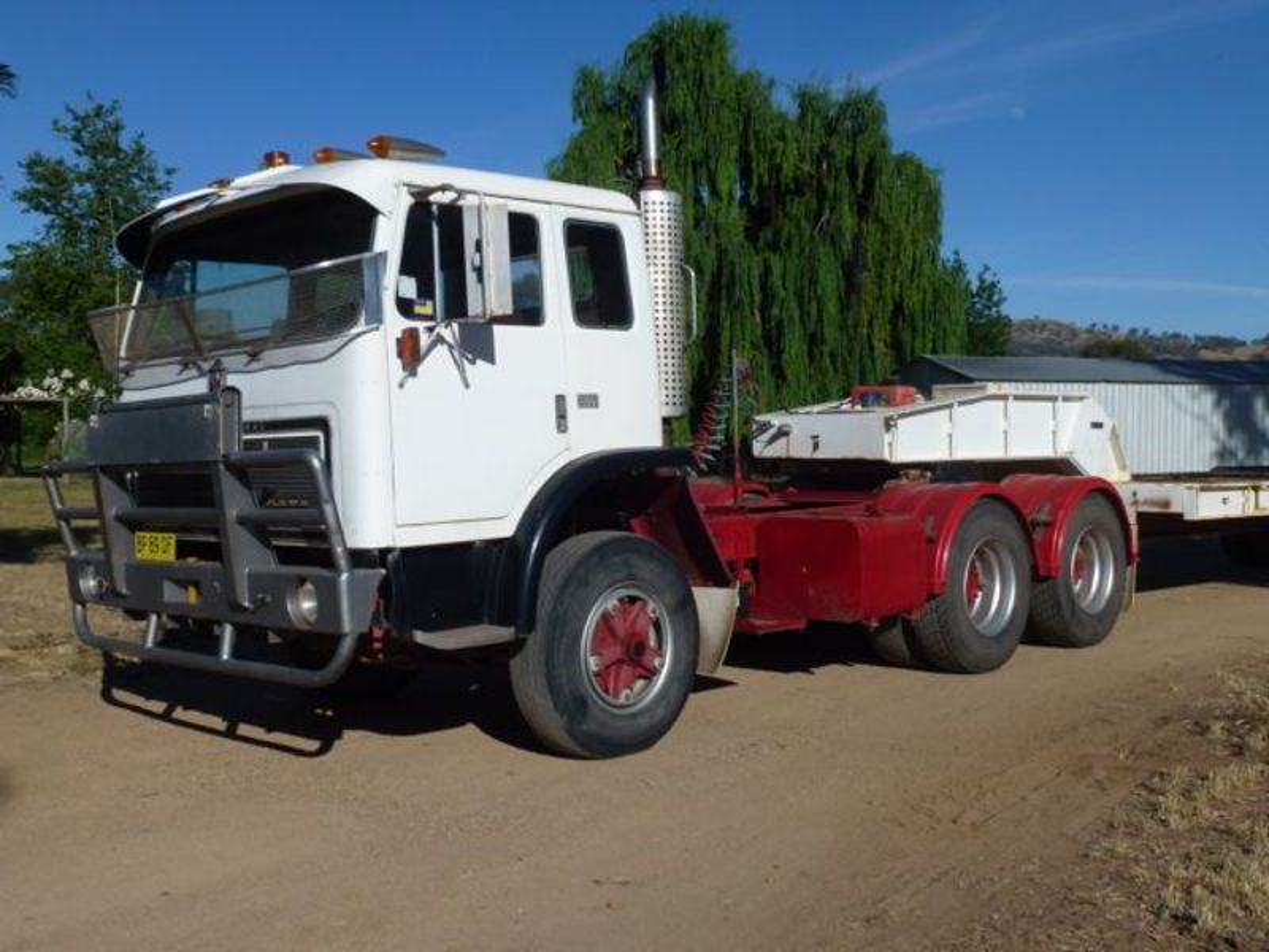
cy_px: 476
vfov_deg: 39.7
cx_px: 634
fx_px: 1320
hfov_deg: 51.4
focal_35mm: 36
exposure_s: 1/2000
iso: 100
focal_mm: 6.4
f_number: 4
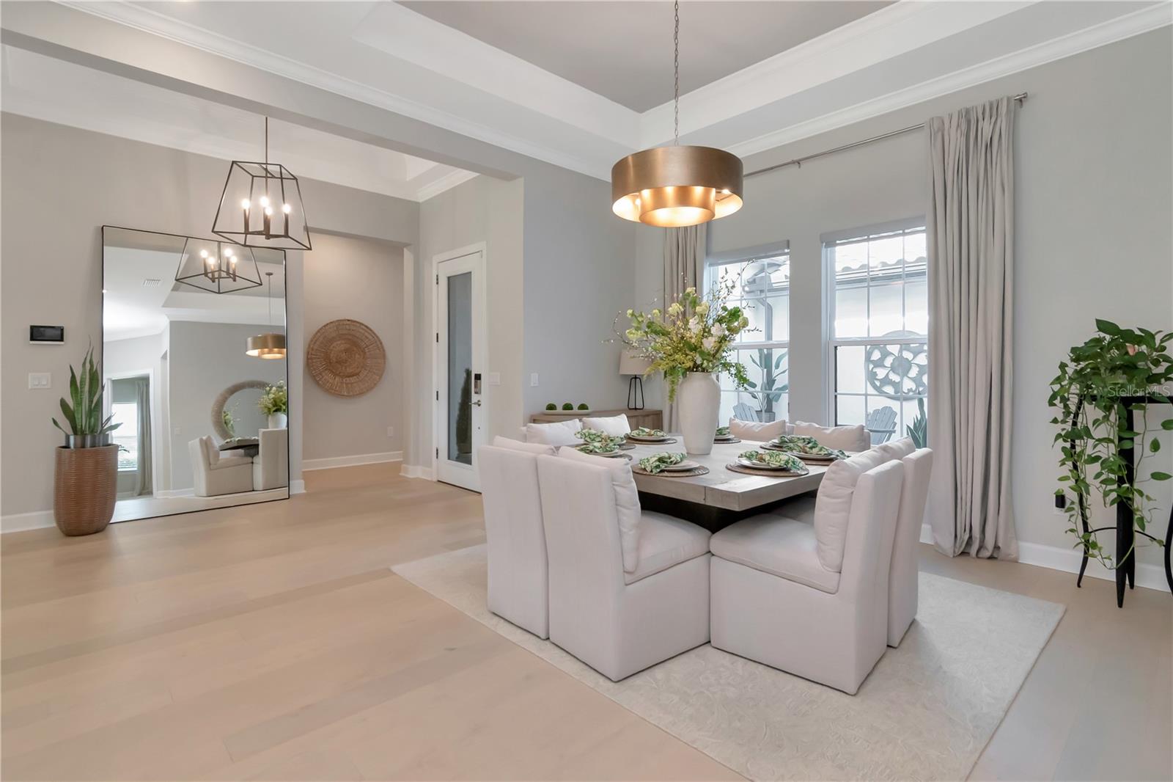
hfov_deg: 95.0
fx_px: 537
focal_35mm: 16
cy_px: 391
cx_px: 586
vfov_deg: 72.0
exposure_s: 1/50
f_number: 9
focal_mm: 11
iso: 800
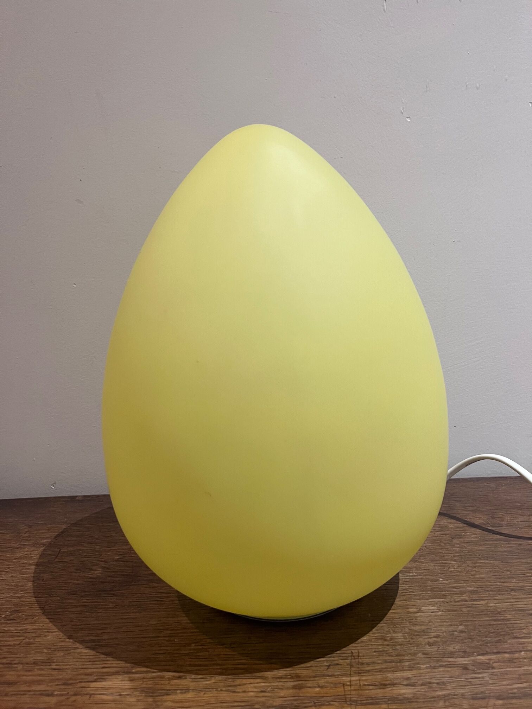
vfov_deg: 67.3
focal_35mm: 26
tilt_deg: -8.9
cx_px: 266
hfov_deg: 53.1
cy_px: 354
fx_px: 533
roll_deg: +3.7
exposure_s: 1/50
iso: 250
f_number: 1.6
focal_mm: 5.1
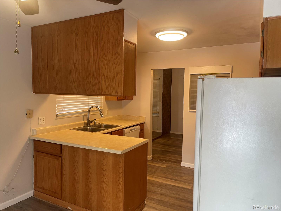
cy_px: 106
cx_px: 140
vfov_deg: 53.1
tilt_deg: -3.4
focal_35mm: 26
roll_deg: -0.3
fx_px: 211
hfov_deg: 67.3
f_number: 1.6
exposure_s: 1/120
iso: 125
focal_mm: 4.2
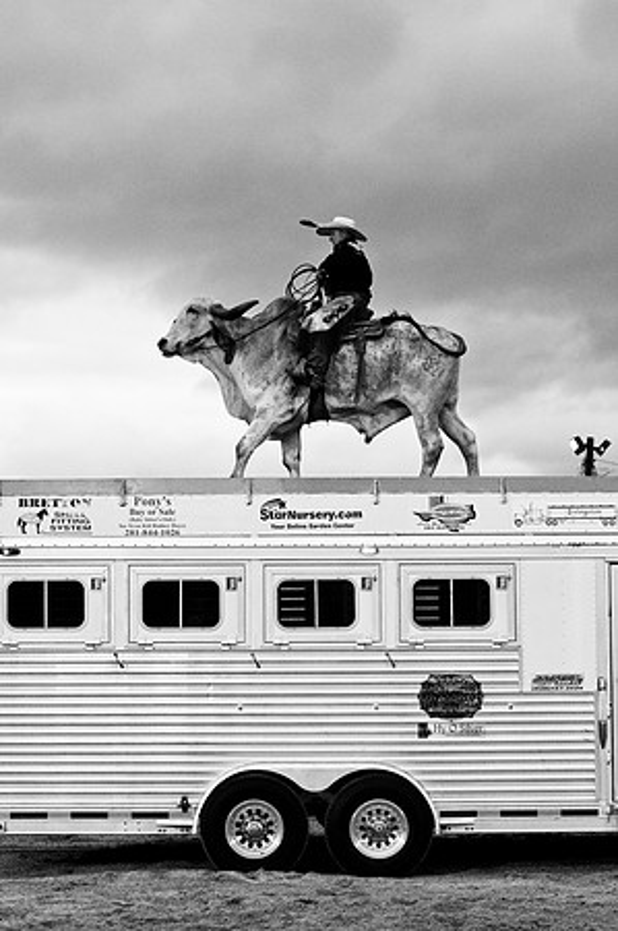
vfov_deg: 27.0
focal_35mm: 75
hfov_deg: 18.1
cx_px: 309
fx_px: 1936
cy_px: 466
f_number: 4
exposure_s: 1/350
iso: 1250
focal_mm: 50
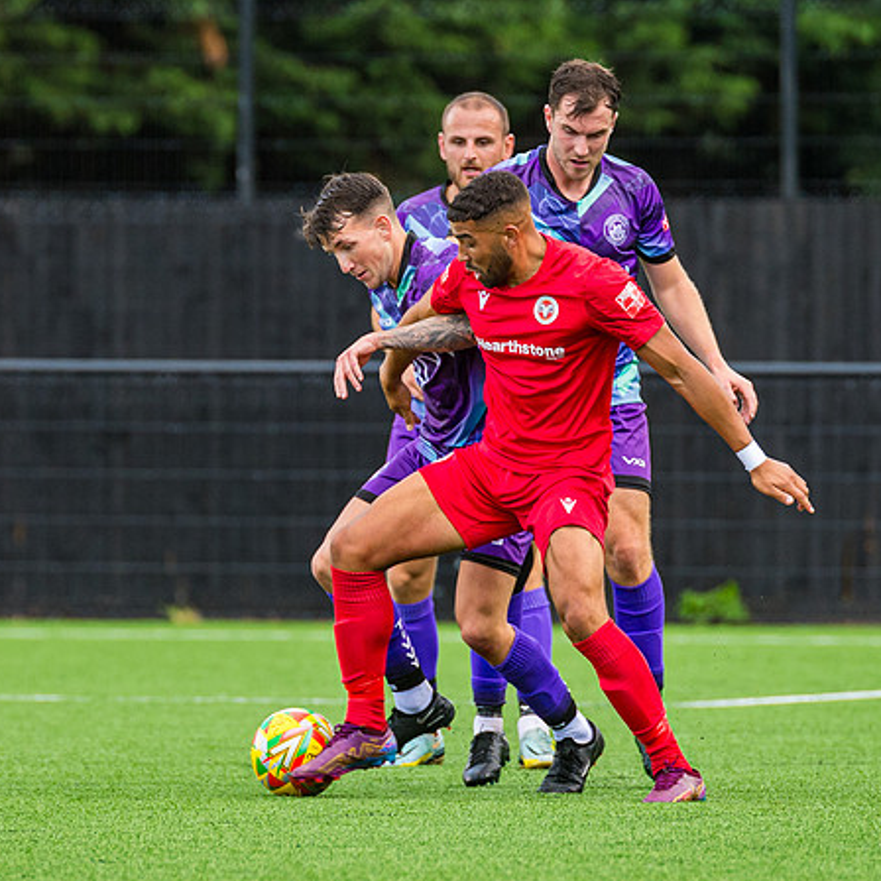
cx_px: 418
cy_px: 389
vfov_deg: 2.6
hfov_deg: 2.6
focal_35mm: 684
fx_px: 19695
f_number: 4
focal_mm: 300
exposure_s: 1/1250
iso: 800
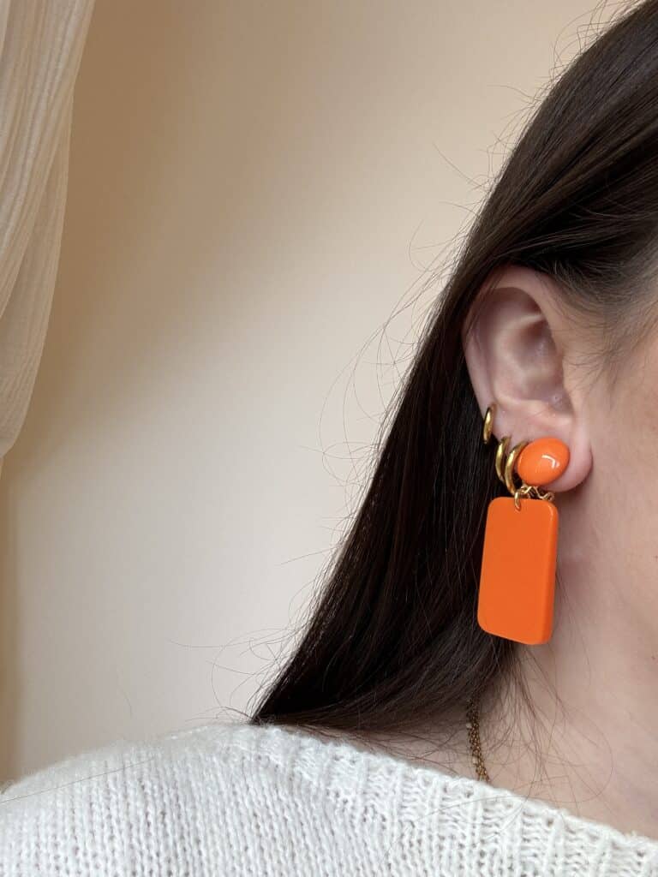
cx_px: 329
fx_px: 760
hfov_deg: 46.8
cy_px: 438
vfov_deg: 60.0
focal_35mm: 30
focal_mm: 2.69
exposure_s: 1/100
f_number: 1.9
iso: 32
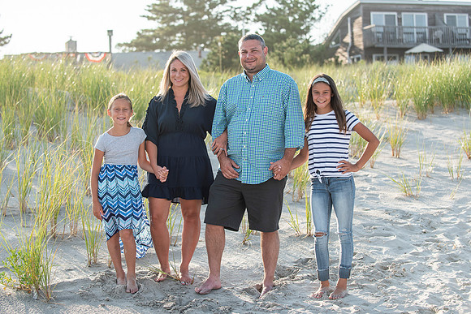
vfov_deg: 17.9
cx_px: 244
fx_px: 997
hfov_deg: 26.6
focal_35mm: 76
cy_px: 143
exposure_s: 1/1250
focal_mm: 70
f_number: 4
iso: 250
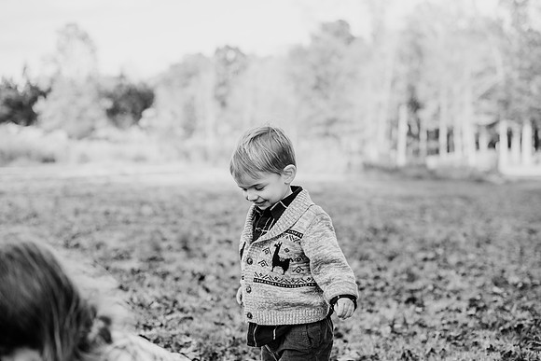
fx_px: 752
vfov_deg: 27.0
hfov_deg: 39.6
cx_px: 270
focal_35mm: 50
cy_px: 180
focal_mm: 50
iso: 500
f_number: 2.8
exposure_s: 1/1000
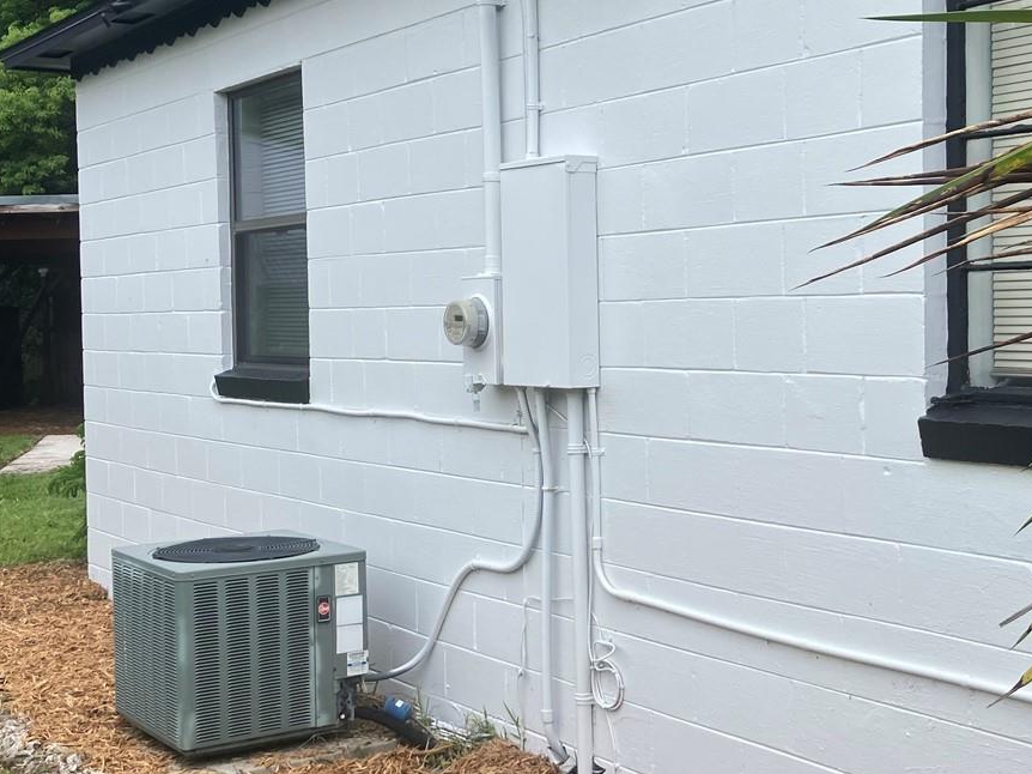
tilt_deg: -0.7
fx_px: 1550
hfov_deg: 36.8
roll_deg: +0.7
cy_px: 374
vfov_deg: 28.0
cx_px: 558
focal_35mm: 52
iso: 32
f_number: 1.8
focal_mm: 3.99
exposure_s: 1/1245
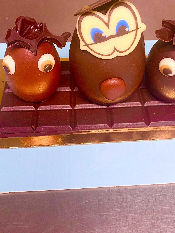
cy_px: 74
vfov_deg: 43.1
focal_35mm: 43
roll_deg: -0.3
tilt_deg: -40.9
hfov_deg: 33.5
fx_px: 290
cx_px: 100
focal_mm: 4.25
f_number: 1.8
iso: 125
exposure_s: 1/50
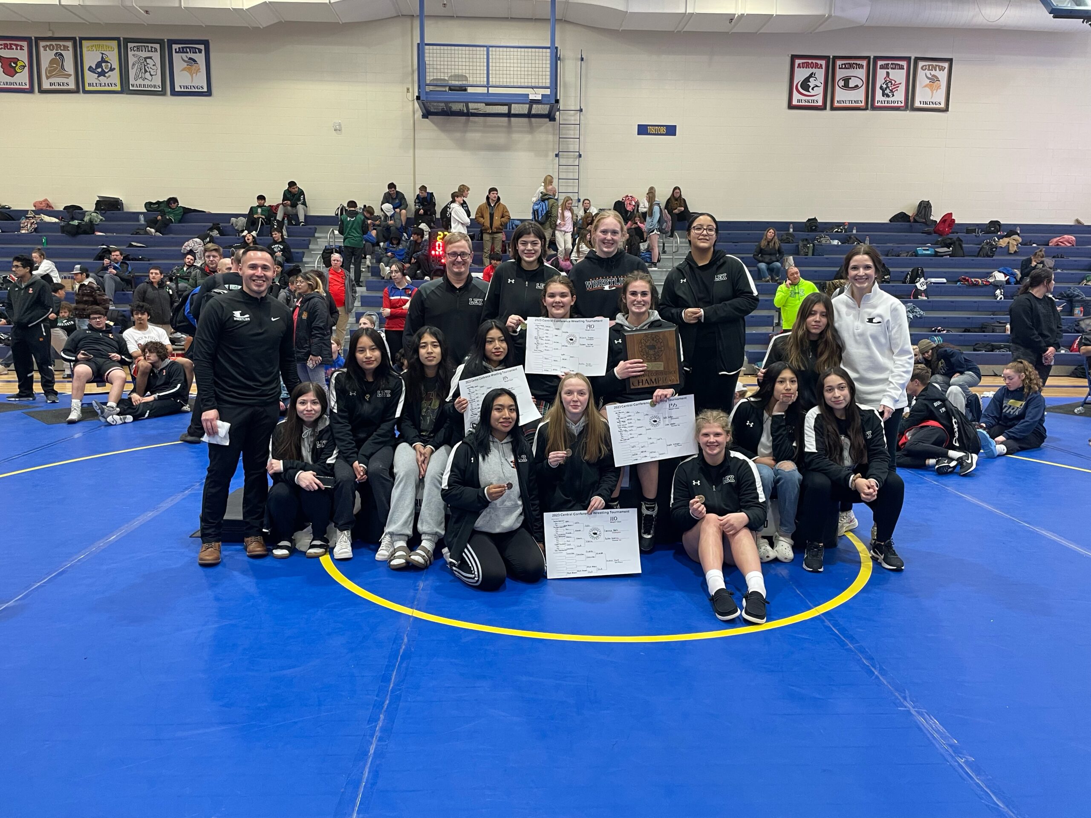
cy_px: 409
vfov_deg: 53.1
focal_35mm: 26
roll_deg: -0.8
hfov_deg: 67.3
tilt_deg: -9.1
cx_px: 546
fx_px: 819
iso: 160
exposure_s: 1/60
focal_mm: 4.2
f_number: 1.6
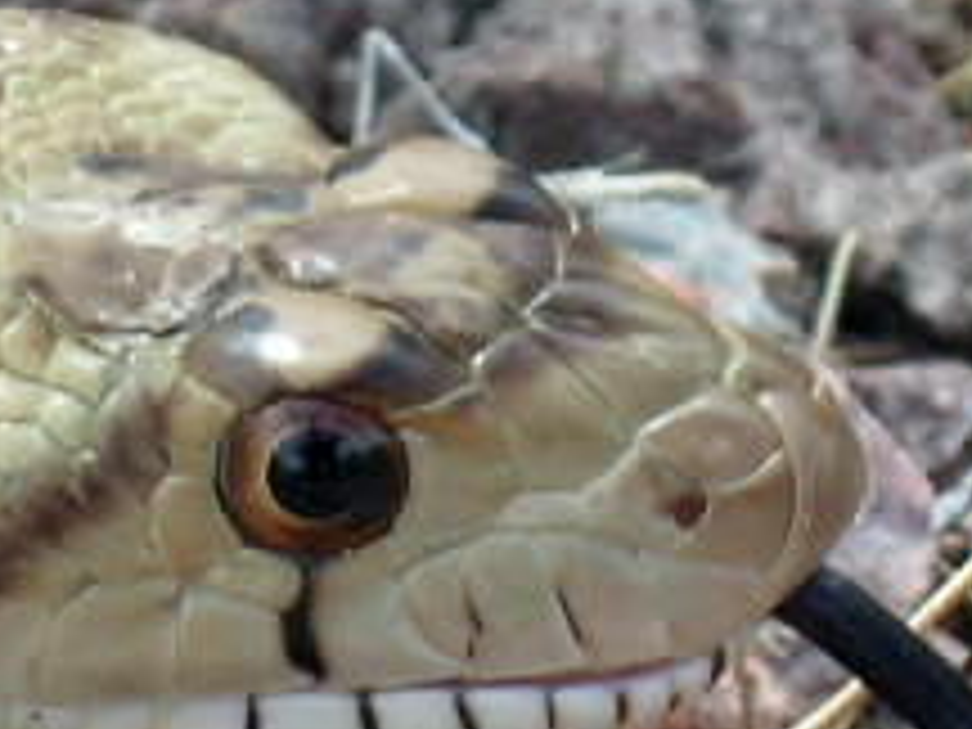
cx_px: 243
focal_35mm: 551
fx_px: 15472
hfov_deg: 3.6
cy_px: 621
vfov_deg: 2.7
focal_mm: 24
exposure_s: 1/116
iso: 50
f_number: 7.3
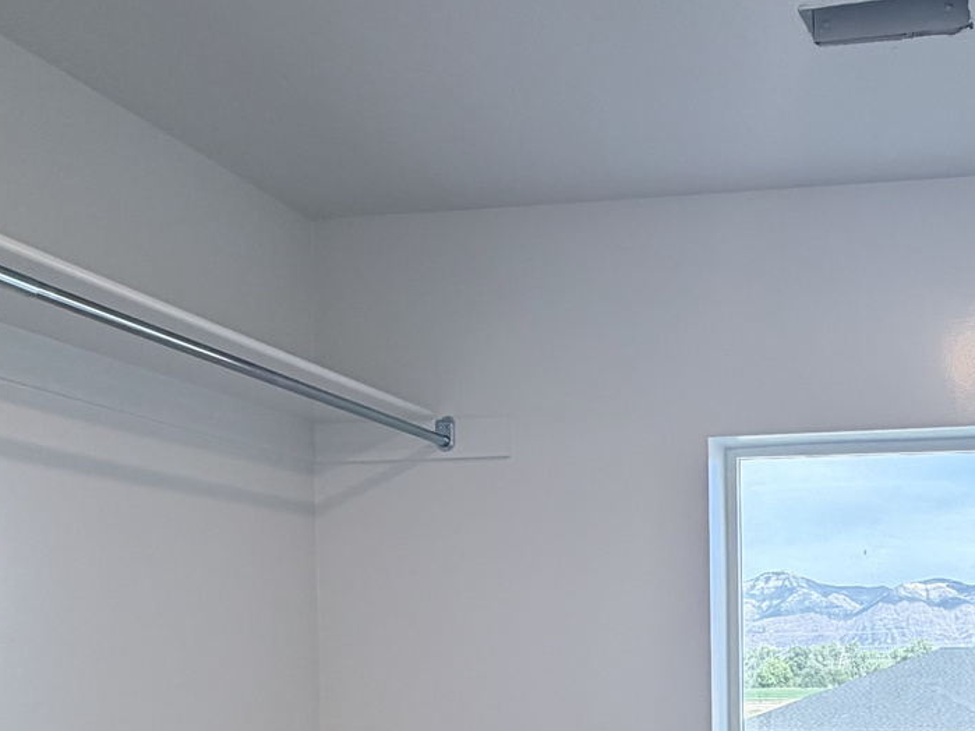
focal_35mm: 41
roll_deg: +0.6
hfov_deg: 41.7
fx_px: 1155
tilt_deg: -1.6
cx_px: 900
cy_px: 702
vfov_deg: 32.7
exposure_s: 1/120
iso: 80
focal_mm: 2.22
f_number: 2.2
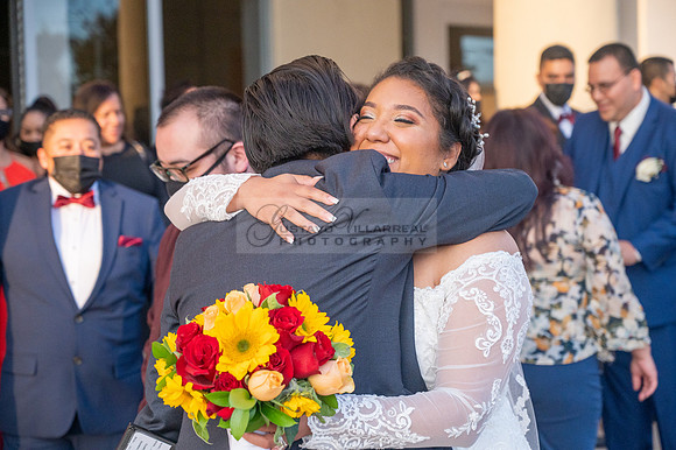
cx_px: 338
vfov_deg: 19.4
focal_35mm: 70
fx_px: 1314
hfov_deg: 28.9
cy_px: 225
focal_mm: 70
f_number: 4
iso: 2500
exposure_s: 1/6400
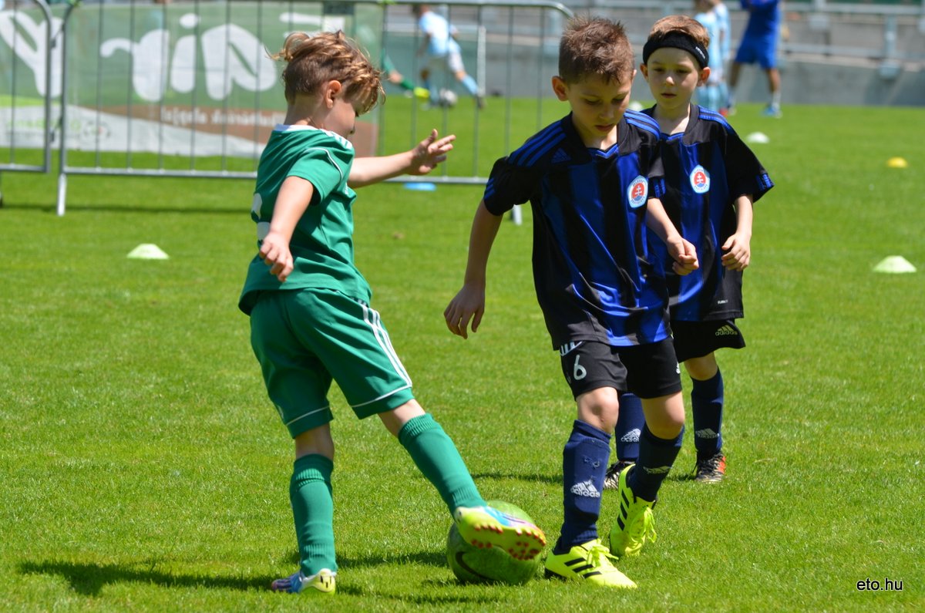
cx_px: 462
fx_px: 5385
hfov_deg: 9.8
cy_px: 306
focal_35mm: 210
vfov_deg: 6.5
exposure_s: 1/640
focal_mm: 140
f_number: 6.3
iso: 200
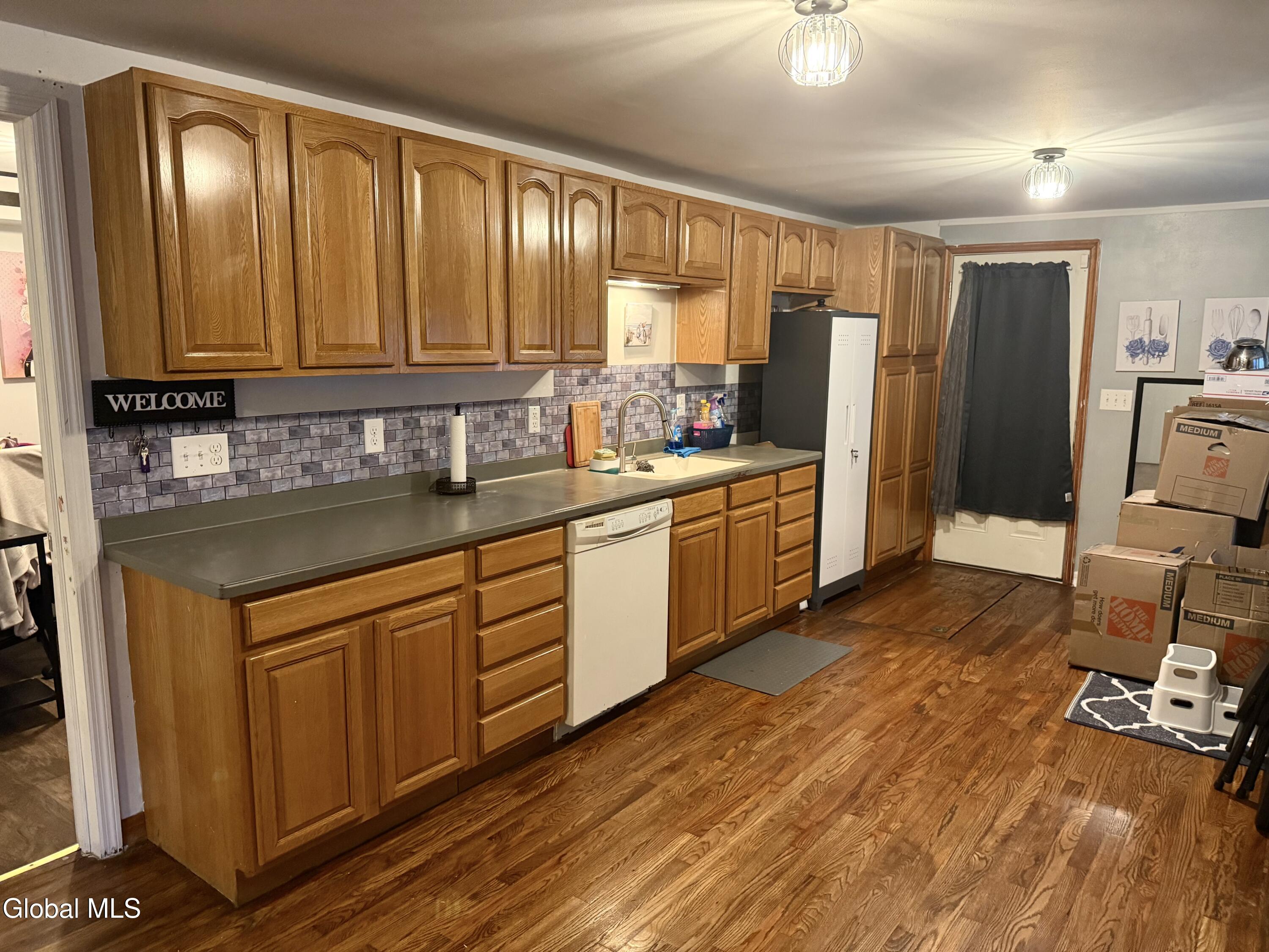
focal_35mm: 24
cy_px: 476
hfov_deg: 71.6
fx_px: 880
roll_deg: -0.3
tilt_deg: -8.6
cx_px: 634
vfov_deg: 56.8
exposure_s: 1/40
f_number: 1.78
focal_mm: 6.76
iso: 640
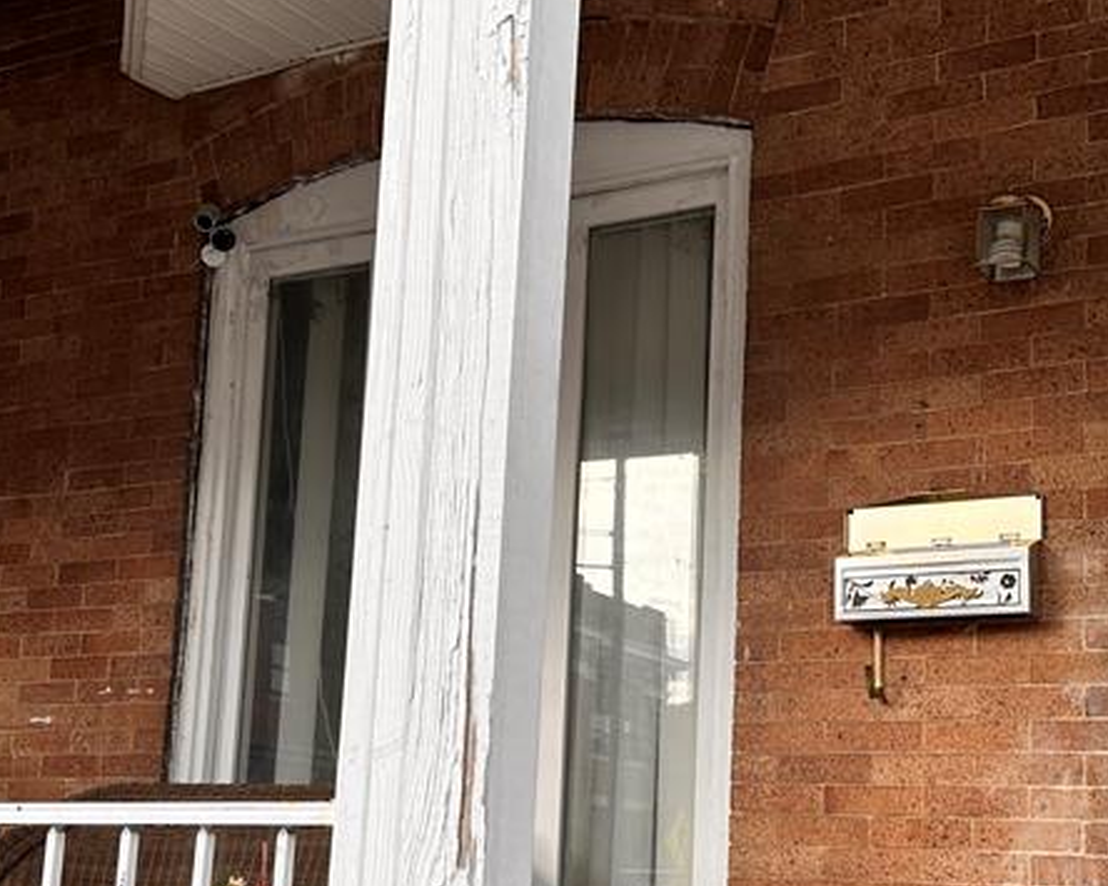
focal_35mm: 54
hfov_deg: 34.7
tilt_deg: +9.0
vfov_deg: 27.9
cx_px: 649
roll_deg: -2.9
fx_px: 1770
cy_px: 599
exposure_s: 1/989
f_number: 1.78
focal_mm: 6.86
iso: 80
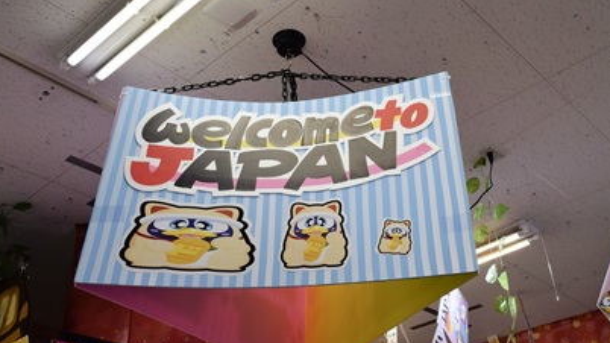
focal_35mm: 43
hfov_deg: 47.2
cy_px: 165
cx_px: 344
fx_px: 695
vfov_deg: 27.7
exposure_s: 1/200
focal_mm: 22
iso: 400
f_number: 7.1
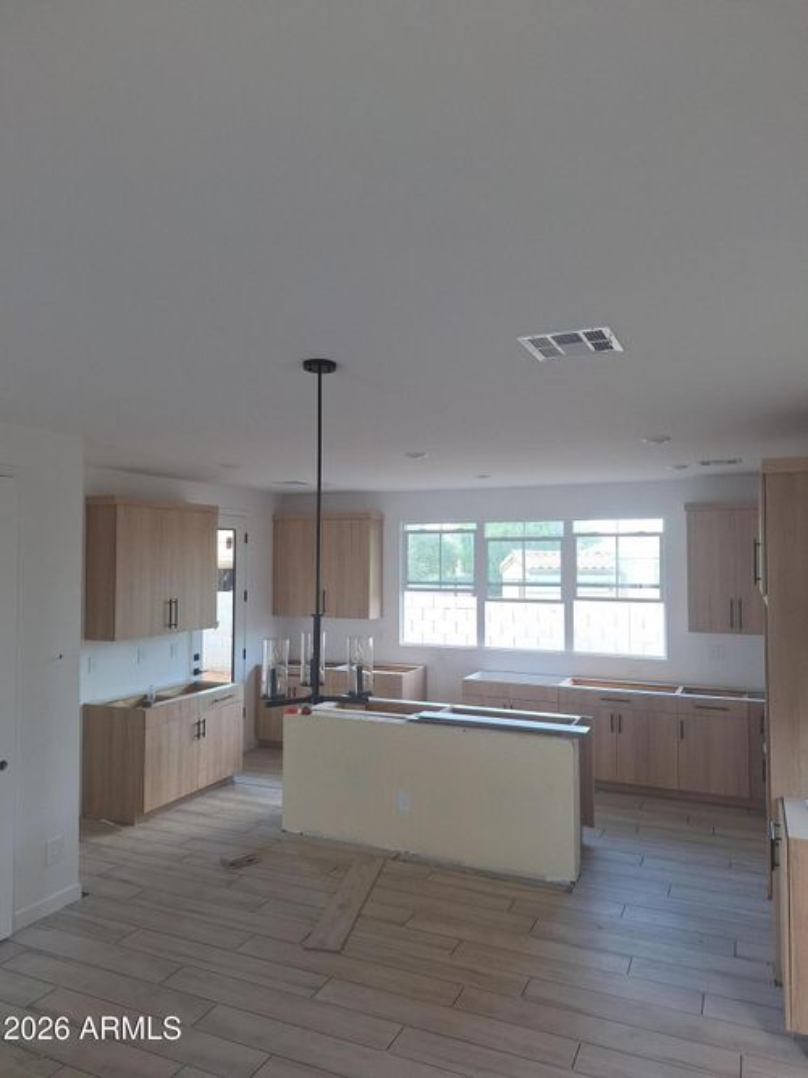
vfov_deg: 73.9
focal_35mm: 23
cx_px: 404
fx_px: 716
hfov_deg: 58.9
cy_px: 539
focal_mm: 5.54
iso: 80
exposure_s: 1/120
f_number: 1.8
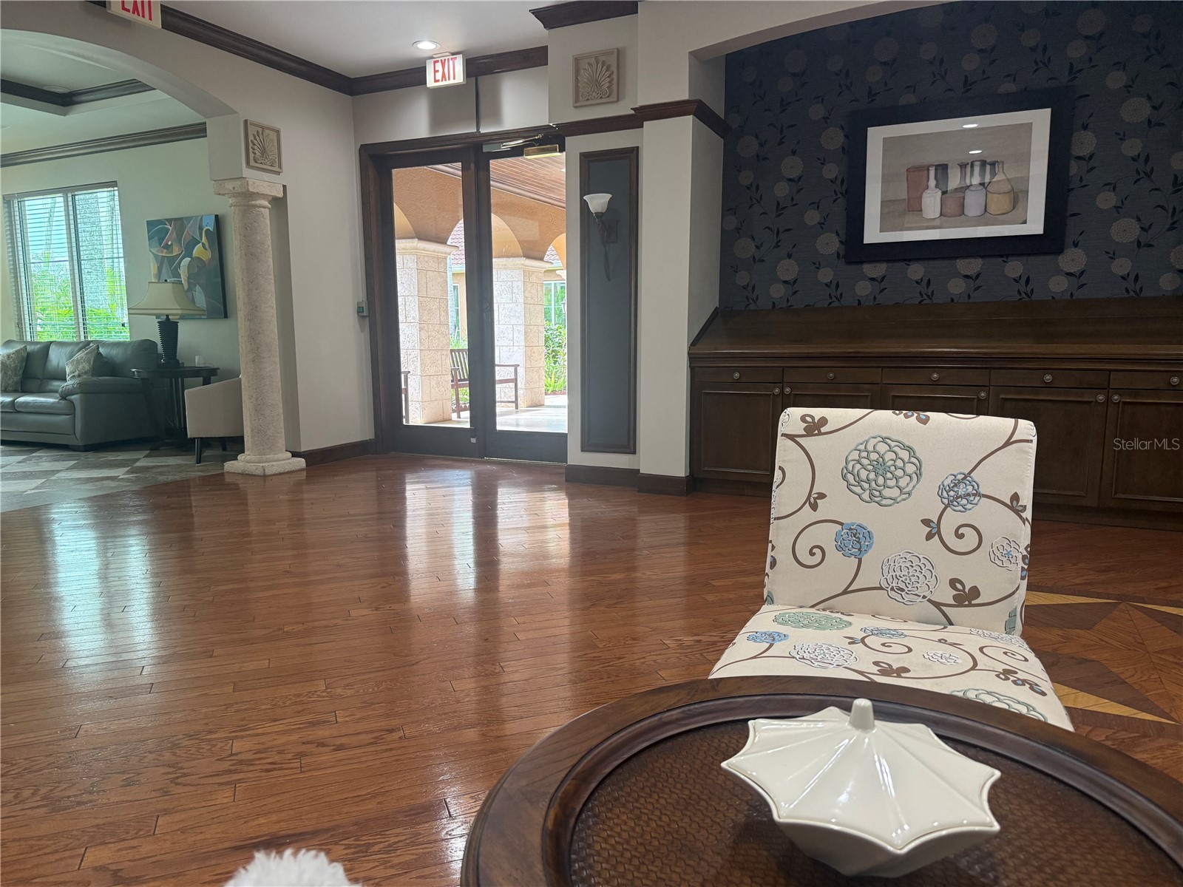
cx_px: 592
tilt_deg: -8.1
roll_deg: +0.5
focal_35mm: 24
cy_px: 444
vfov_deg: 56.8
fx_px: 820
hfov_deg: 71.6
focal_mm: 6.76
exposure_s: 1/120
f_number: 1.78
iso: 250
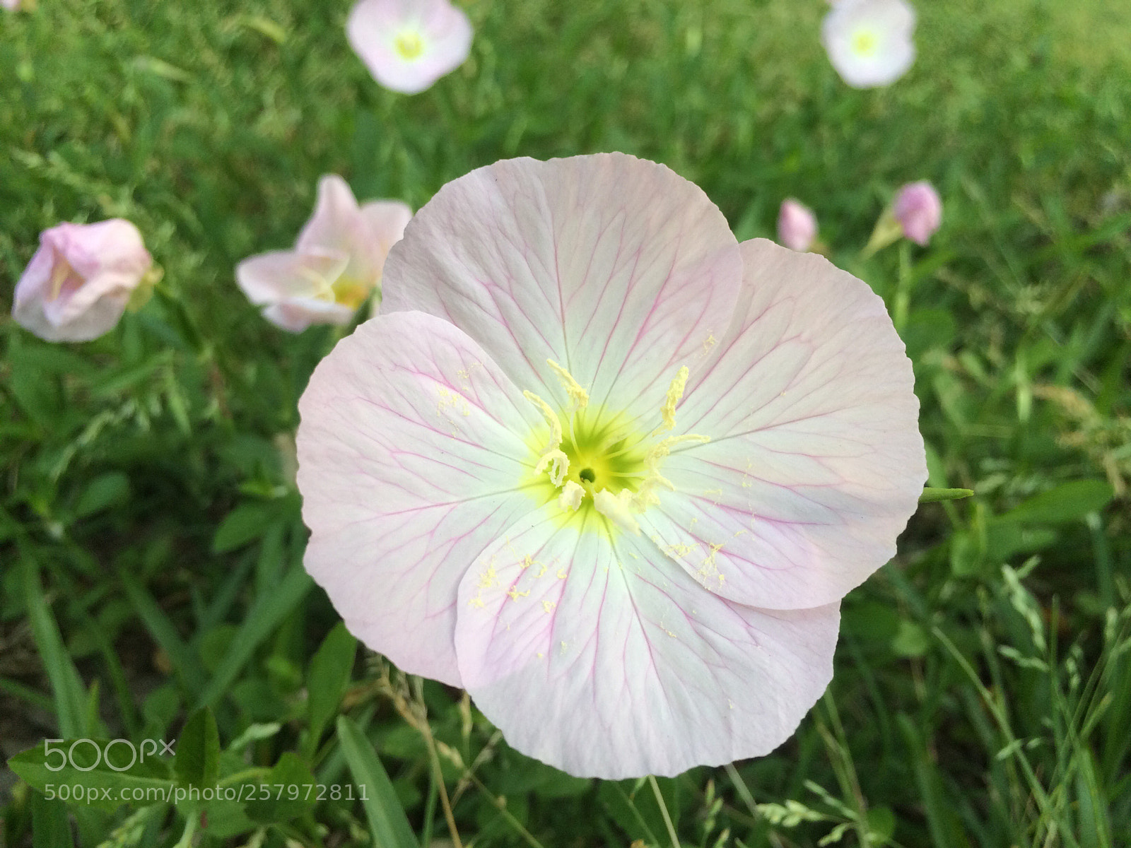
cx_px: 566
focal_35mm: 29
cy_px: 424
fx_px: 948
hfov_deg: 61.7
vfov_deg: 48.2
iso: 64
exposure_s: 1/120
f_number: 2.2
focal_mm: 4.15
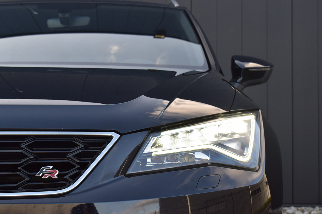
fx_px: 617
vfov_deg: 19.7
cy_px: 107
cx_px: 161
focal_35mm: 69
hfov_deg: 29.2
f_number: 7.1
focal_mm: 46
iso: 400
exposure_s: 1/200
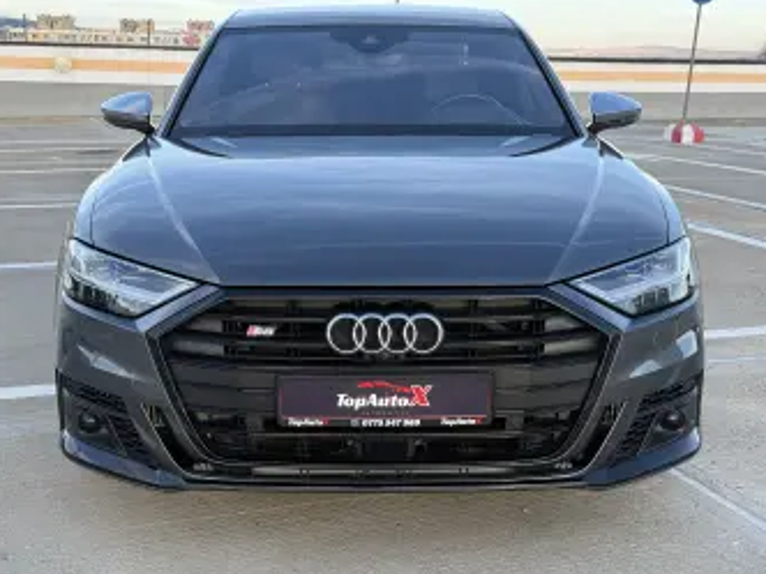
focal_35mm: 52
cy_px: 293
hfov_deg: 36.8
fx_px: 1151
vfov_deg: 28.0
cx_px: 367
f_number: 1.78
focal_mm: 6.76
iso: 80
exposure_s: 1/541
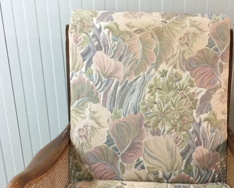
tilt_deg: -26.6
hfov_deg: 34.2
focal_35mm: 54
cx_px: 166
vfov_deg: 27.4
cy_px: 158
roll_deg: -2.2
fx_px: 374
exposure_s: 1/17
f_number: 2.2
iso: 320
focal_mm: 4.15
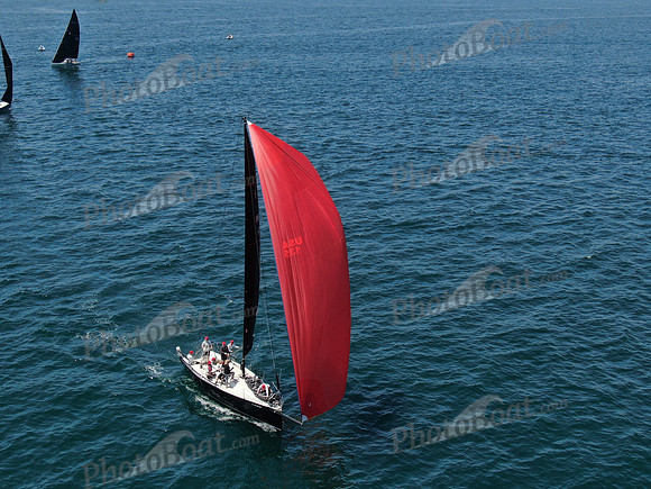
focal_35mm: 48
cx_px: 326
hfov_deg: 39.7
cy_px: 244
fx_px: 903
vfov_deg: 30.3
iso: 100
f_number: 3.8
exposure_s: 1/800
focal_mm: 8.6
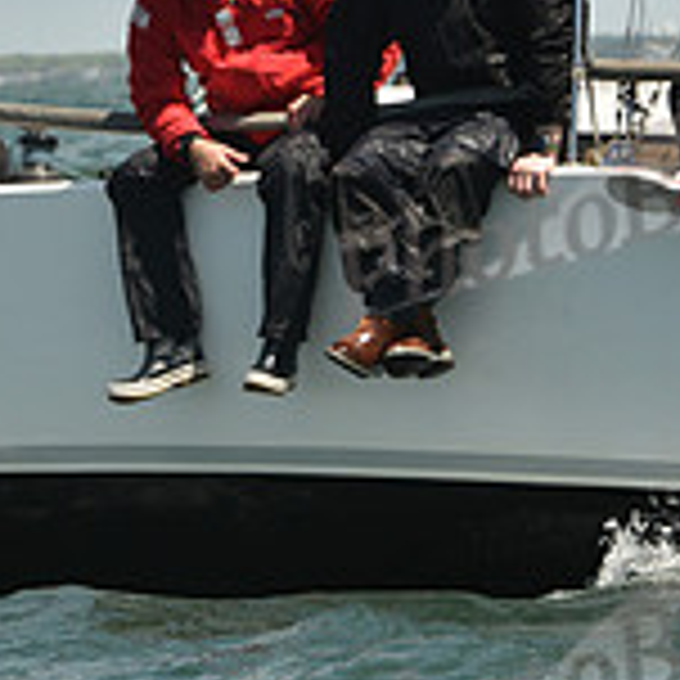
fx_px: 9823
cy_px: 34
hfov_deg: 4.0
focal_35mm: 442
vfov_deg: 4.0
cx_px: 104
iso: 320
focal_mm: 135
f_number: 10
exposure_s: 1/800
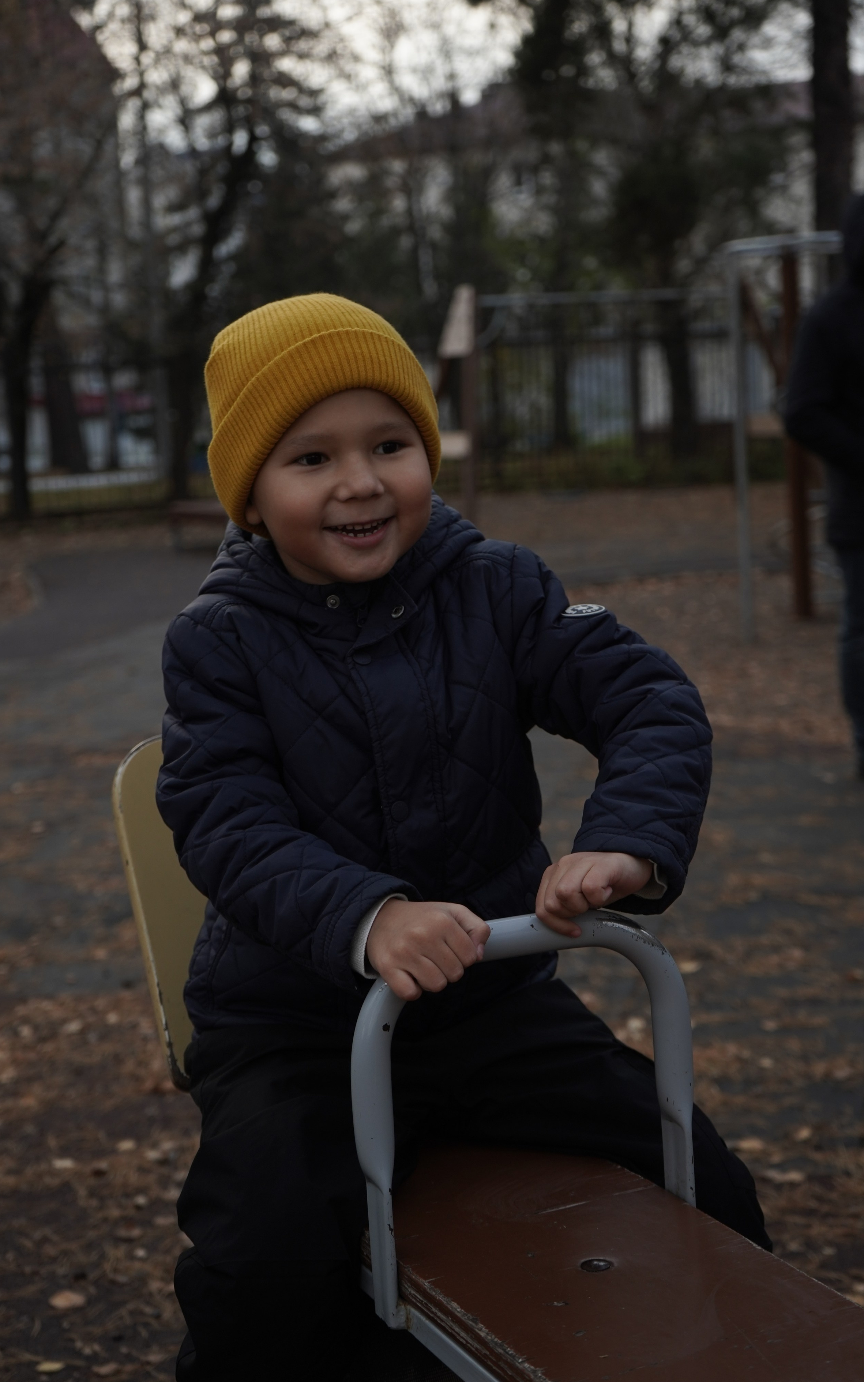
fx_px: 2185
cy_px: 684
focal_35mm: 58
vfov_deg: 35.1
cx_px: 443
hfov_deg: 22.4
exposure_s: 1/400
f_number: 5.6
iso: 400
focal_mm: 56
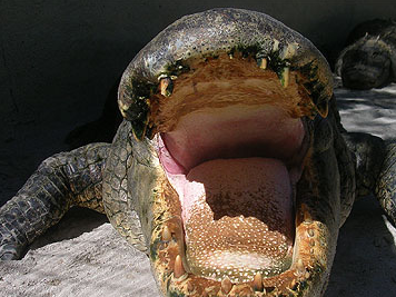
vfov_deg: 30.1
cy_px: 185
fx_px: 549
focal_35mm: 48
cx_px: 214
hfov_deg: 39.6
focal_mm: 5.8
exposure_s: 1/1416
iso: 50
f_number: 2.8
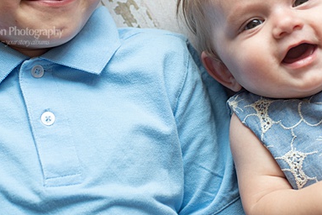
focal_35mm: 111
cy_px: 24
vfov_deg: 12.3
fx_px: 994
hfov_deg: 18.4
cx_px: 204
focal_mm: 50
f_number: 3.2
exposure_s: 1/320
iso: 400
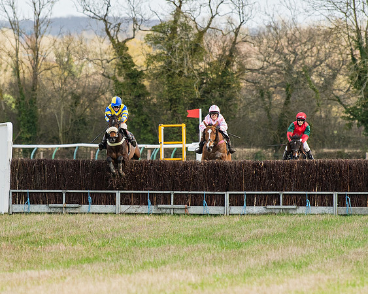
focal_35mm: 619
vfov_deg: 2.5
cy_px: 171
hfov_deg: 3.1
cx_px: 133
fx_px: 6738
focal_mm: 200
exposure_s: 1/1000
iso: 400
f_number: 4
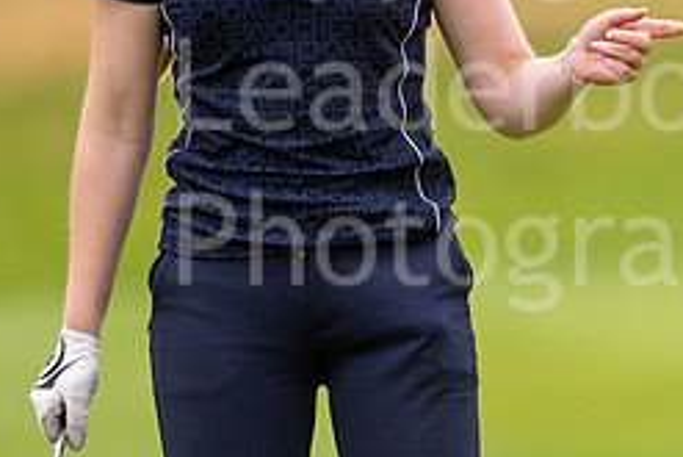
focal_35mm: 1393
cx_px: 612
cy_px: 13
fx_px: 26443
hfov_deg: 1.5
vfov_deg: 1.0
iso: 200
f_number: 4
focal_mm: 300
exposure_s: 1/1600
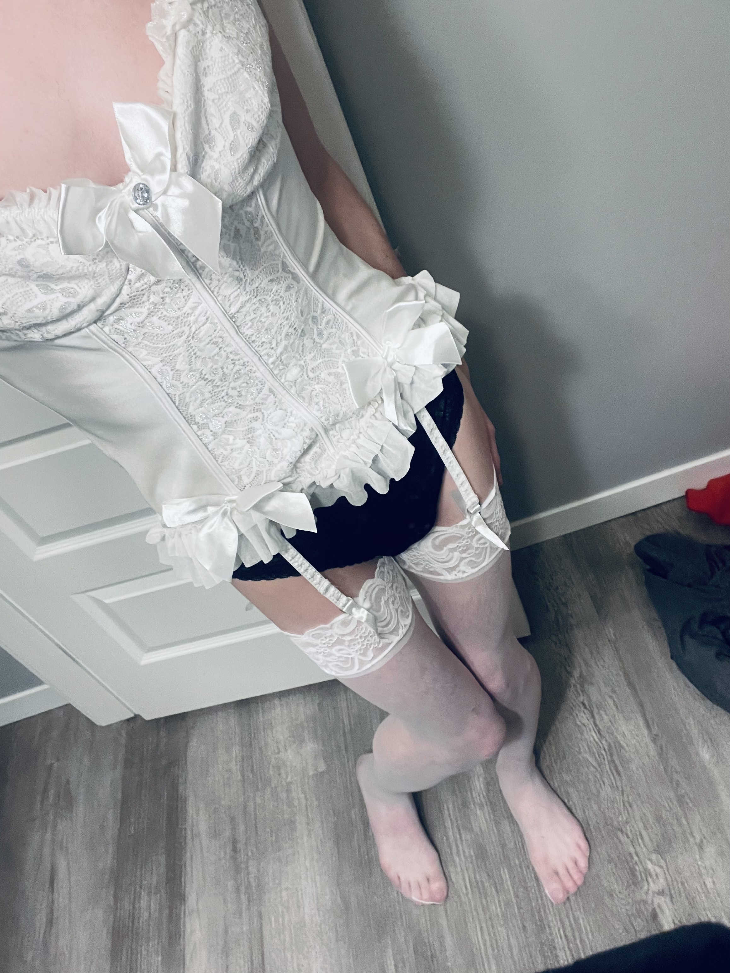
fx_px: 844
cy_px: 486
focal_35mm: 30
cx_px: 365
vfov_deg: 60.0
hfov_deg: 46.8
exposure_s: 1/30
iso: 400
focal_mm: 2.71
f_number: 2.2
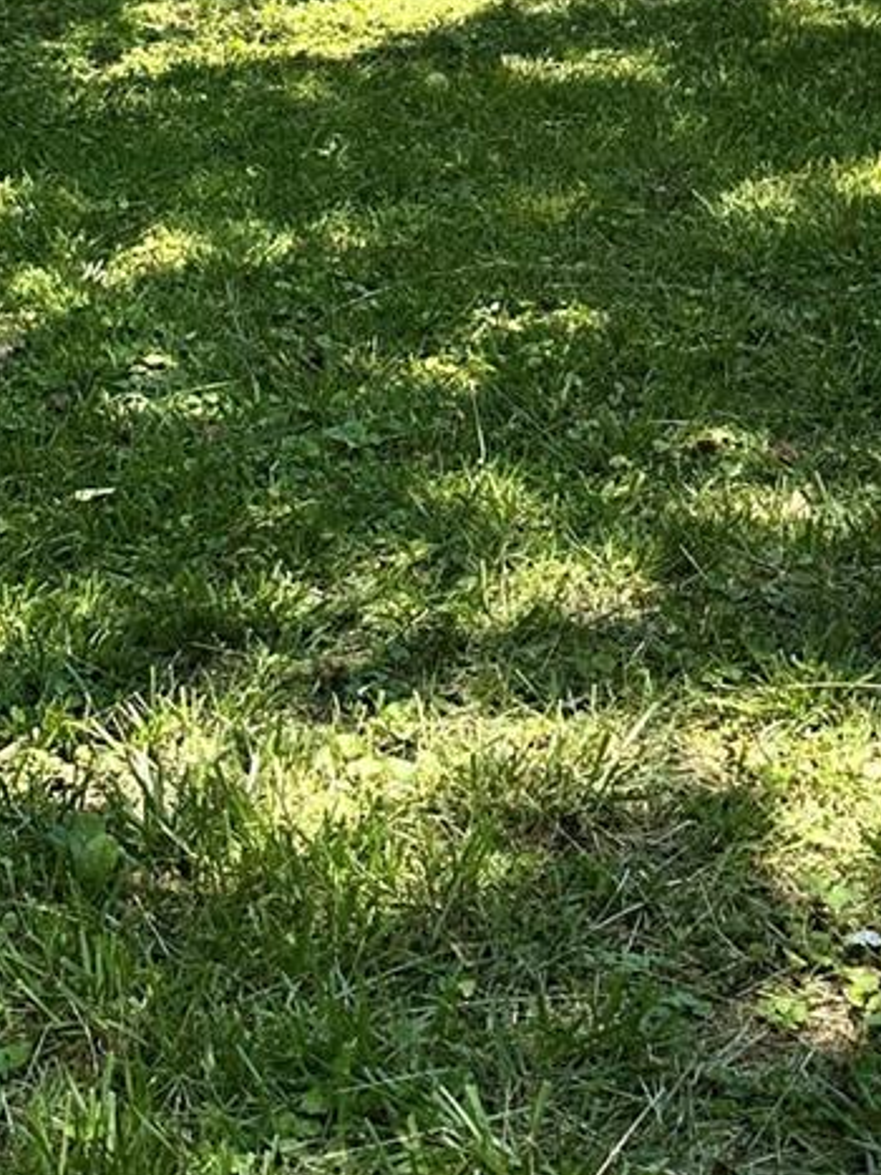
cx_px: 831
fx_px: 2682
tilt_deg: -1.0
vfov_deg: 22.9
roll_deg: +0.5
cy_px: -194
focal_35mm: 79
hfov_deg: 18.3
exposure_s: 1/1241
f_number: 1.78
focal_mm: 6.86
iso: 80
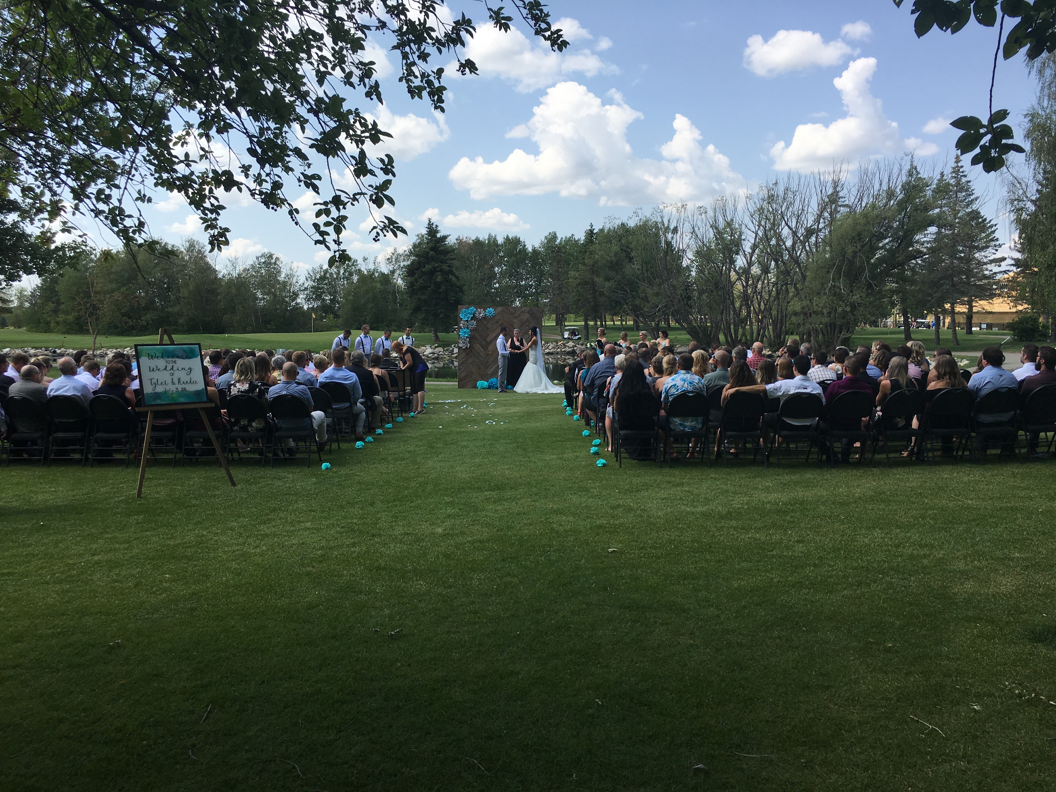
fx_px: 885
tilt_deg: -4.5
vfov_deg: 48.2
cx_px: 528
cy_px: 396
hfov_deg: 61.7
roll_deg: +0.3
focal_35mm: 29
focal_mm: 4.15
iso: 25
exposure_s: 1/1374
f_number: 2.2
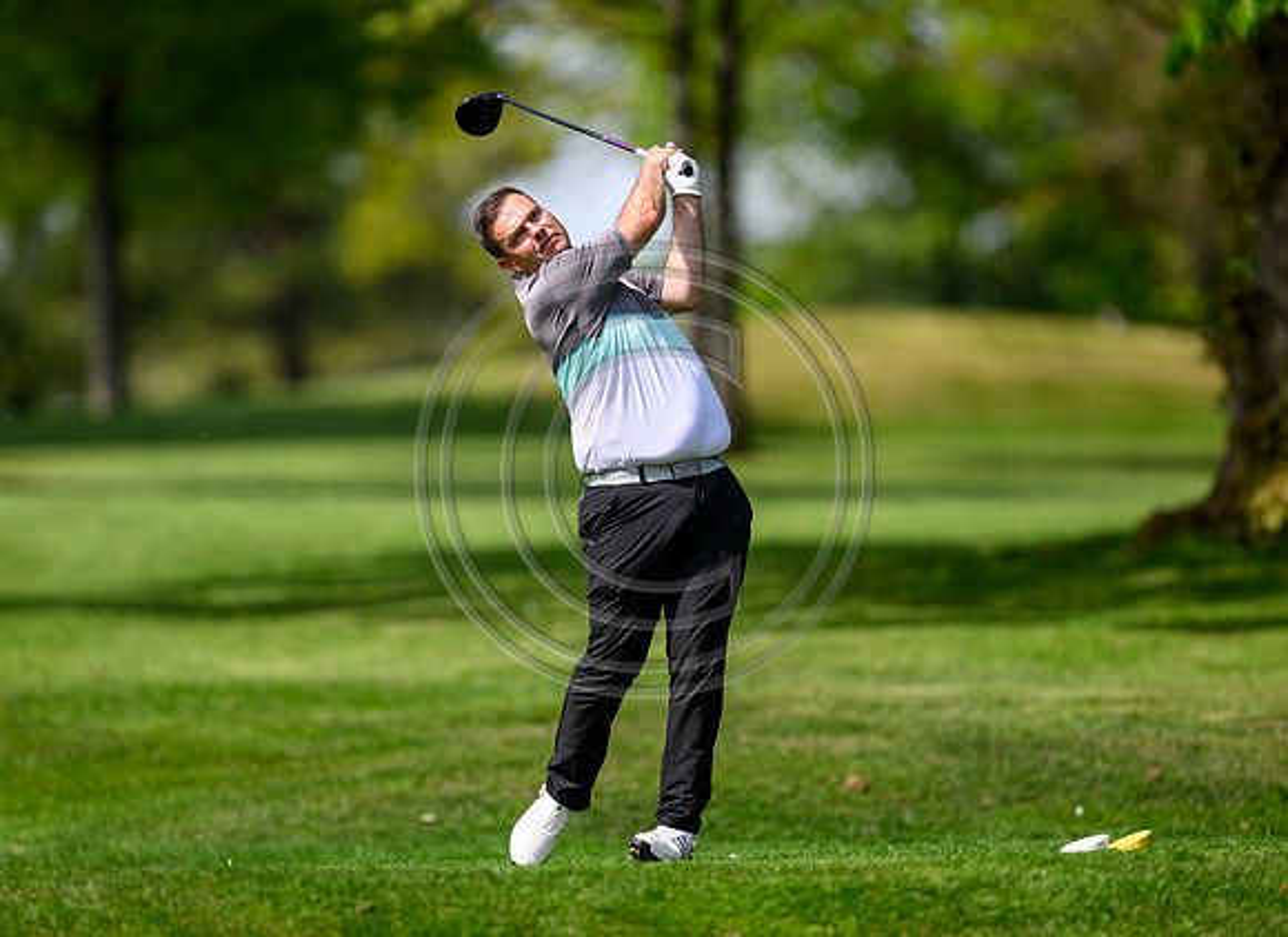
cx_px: 585
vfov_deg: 3.4
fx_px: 15617
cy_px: 468
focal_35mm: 424
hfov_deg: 4.7
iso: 500
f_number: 3.5
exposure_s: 1/4000
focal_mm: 400
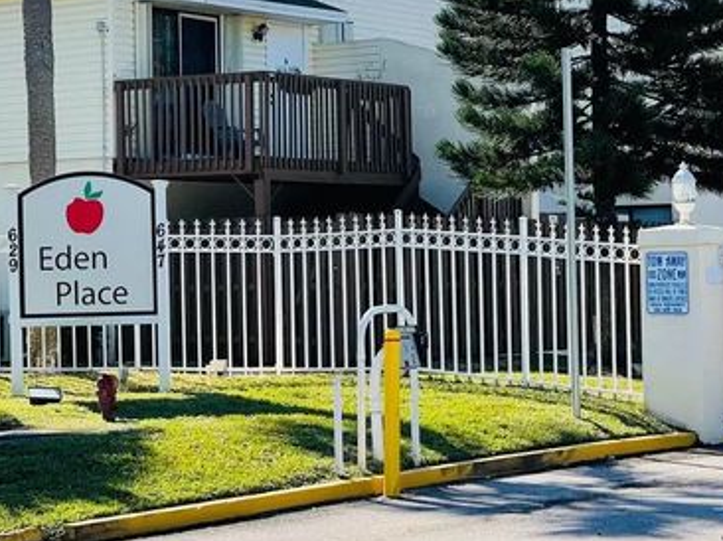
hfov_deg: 17.6
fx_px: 2338
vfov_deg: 13.2
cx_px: 277
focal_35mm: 112
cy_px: 172
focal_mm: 7.5
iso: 20
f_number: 2.2
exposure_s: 1/968
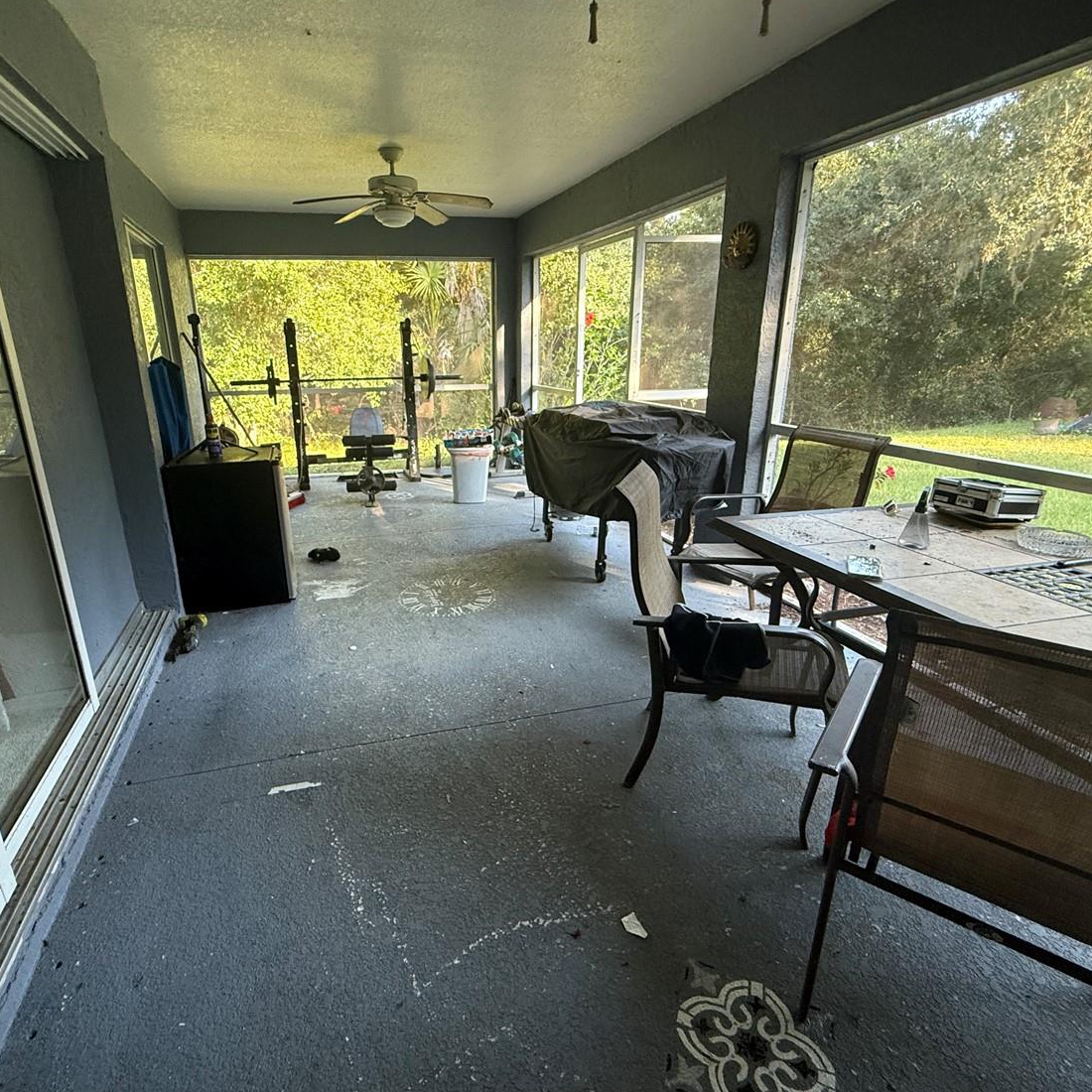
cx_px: 478
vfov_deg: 80.7
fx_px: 642
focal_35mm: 18
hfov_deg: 80.4
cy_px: 551
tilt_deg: -17.6
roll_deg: +1.5
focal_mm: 2.22
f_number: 2.2
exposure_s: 1/87
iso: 400
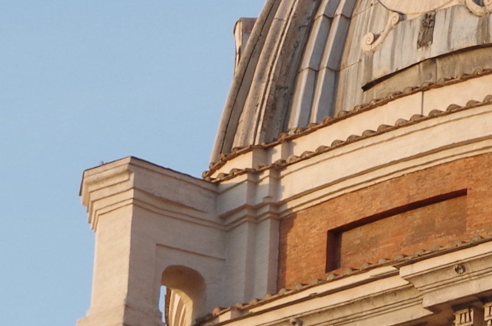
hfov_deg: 6.7
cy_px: -144
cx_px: 673
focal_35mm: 304
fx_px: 4146
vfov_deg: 4.5
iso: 200
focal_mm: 37.5
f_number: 8
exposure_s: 1/100
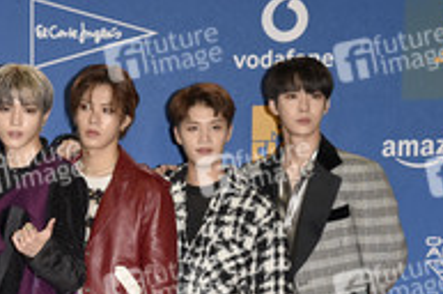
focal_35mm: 145
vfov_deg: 9.3
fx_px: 1781
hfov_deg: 13.9
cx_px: -36
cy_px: 342
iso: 1600
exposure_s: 1/250
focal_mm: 62
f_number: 6.3
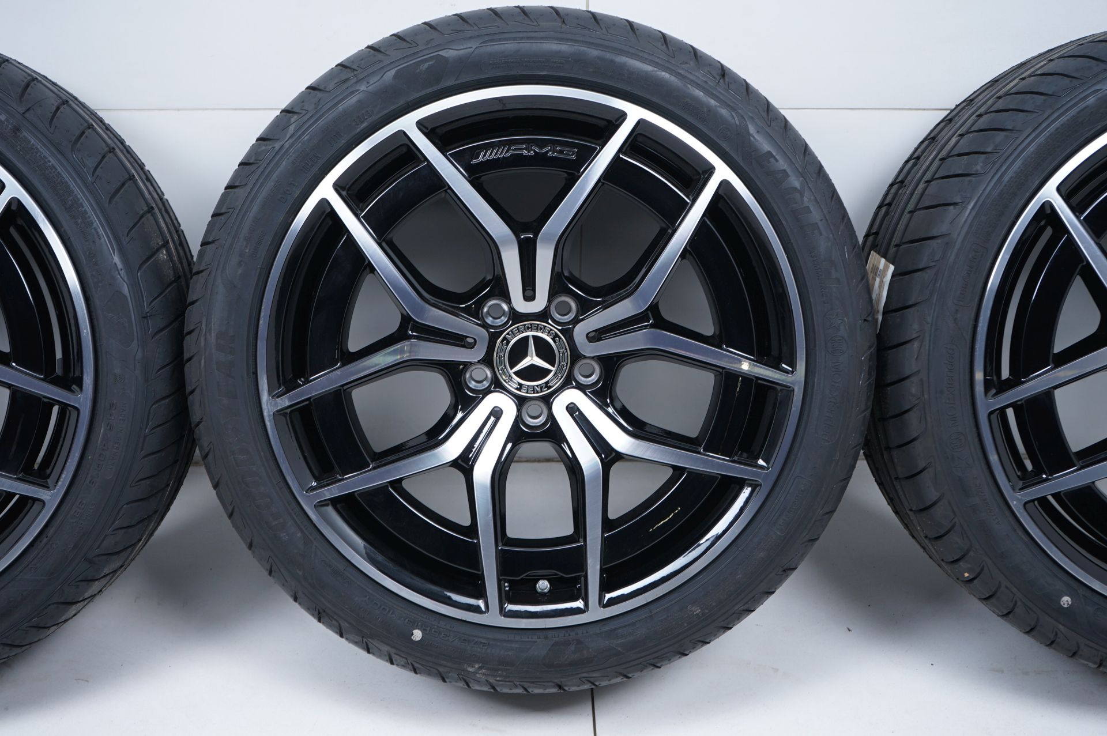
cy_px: 368
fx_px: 1444
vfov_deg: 28.6
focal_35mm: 47
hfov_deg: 41.9
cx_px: 554
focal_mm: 47
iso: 250
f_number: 7.1
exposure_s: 1/125
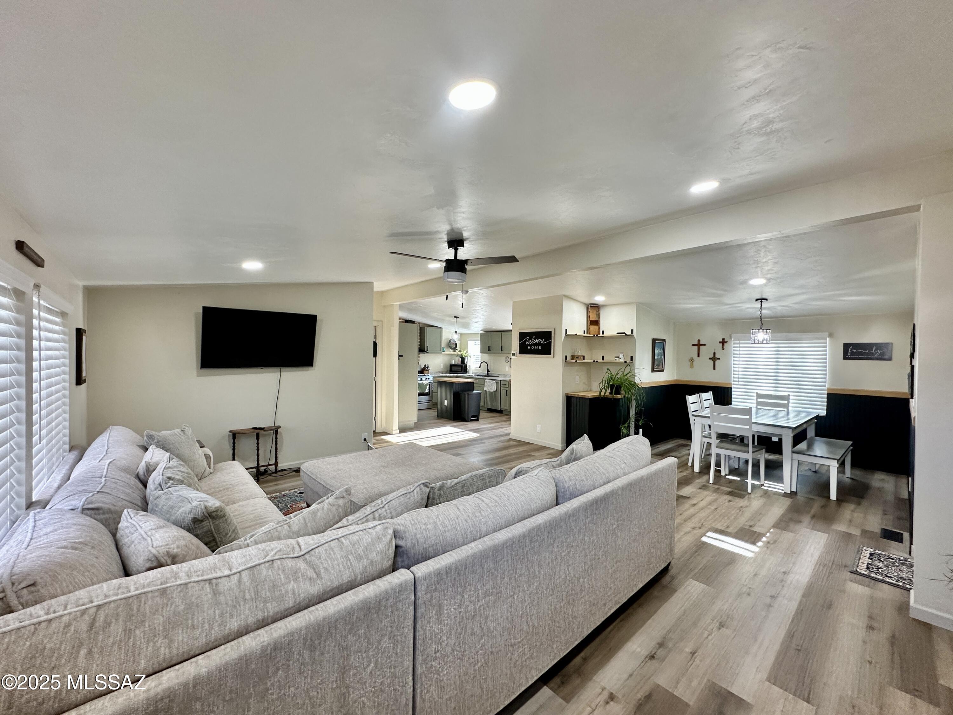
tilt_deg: -0.2
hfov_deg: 102.1
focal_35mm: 14
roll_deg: +0.0
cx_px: 476
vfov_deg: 85.7
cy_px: 358
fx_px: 385
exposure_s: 1/120
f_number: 2.2
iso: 200
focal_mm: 2.22
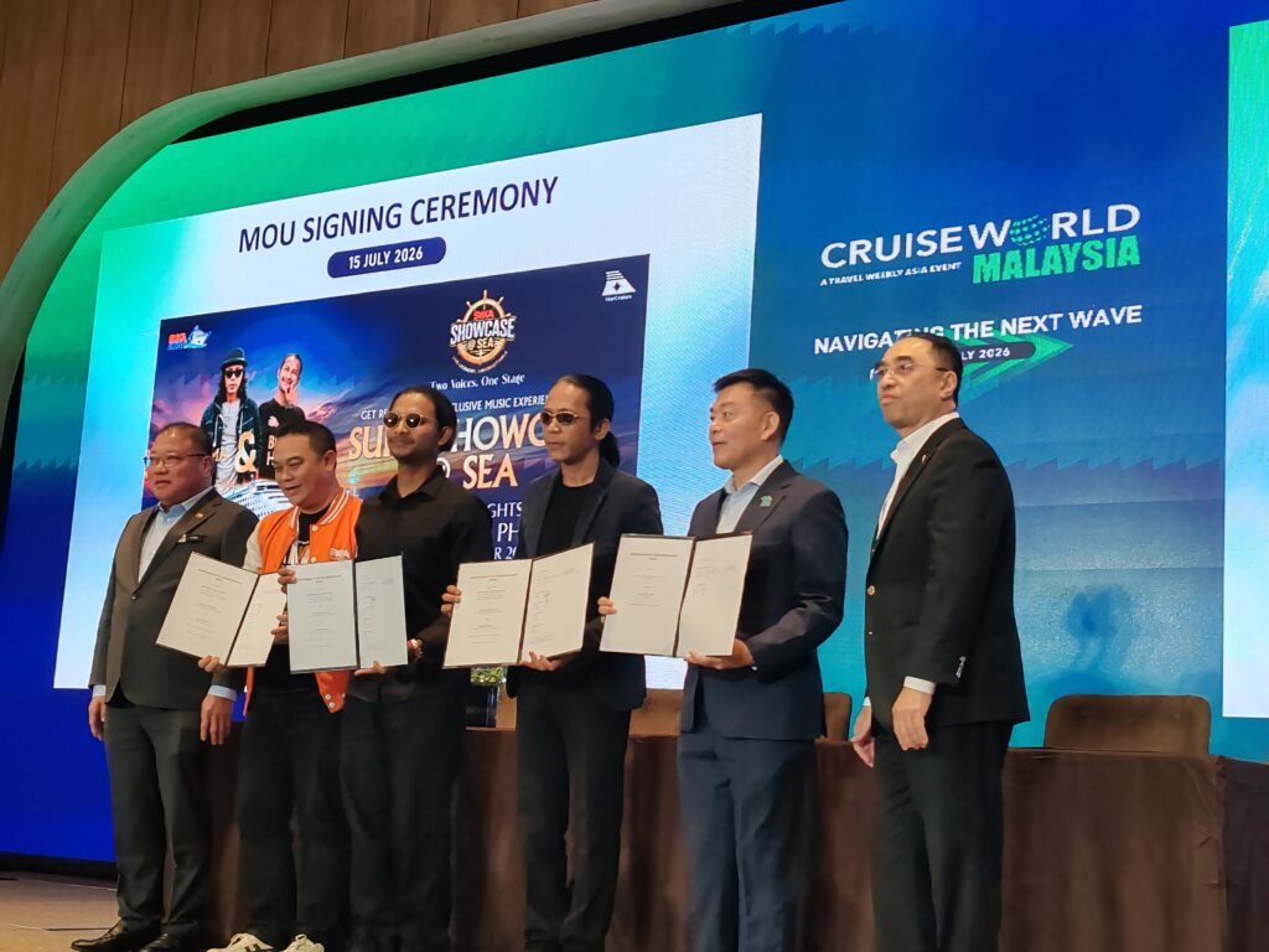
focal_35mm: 54
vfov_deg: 27.0
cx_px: 634
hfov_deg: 35.5
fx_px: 1980
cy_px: 476
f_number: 1.9
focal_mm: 6.12
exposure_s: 1/100
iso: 400
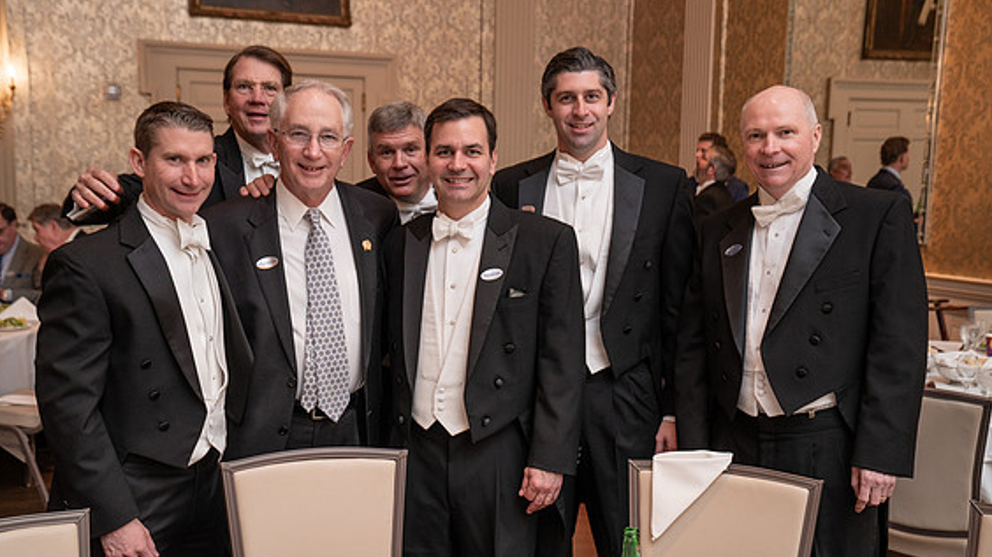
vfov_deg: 28.3
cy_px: 317
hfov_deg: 48.4
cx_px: 484
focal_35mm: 42
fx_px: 1105
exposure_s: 1/40
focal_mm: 39
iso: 800
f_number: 4.5
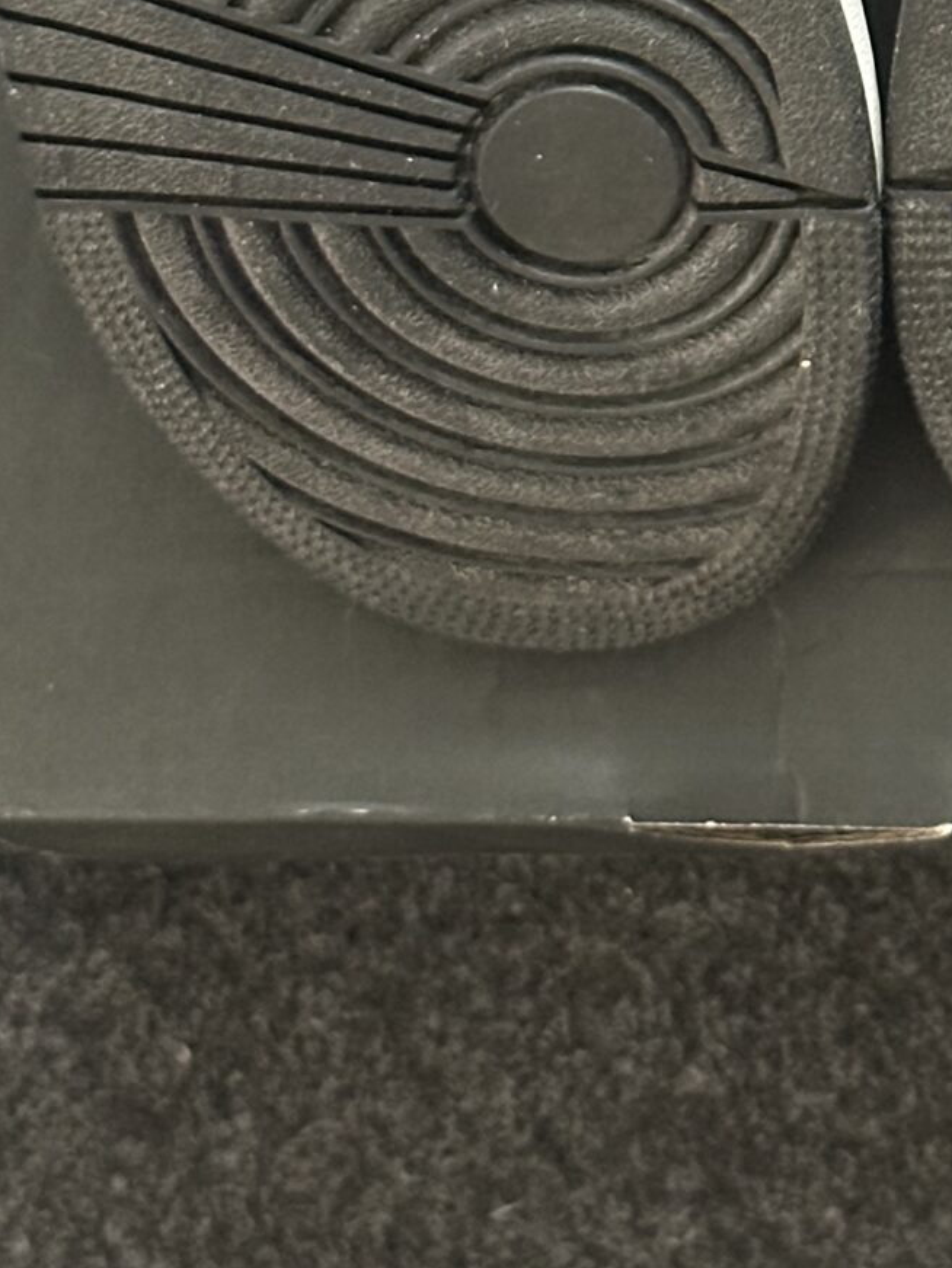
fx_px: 5167
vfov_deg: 13.4
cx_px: 849
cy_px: -419
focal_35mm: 141
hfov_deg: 10.5
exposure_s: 1/26
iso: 640
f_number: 1.78
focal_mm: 6.86
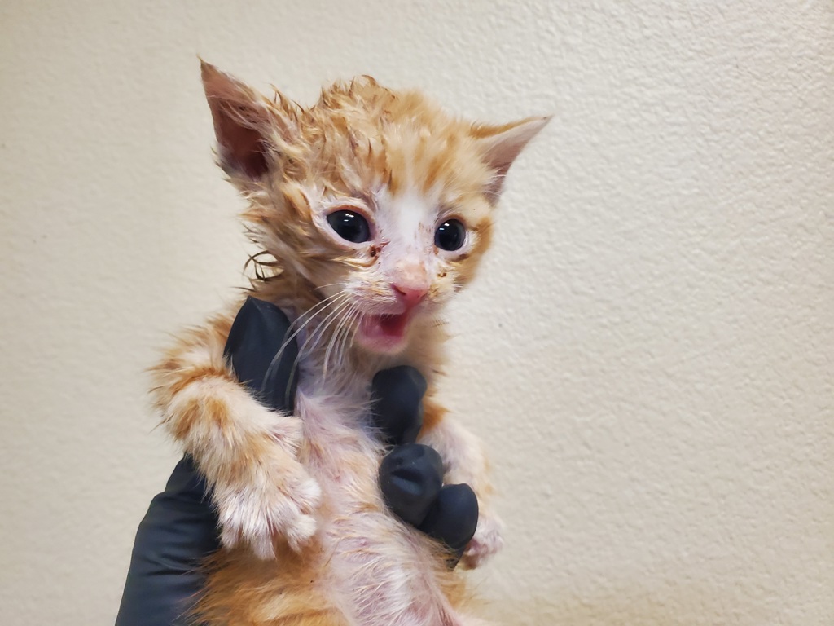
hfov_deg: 67.3
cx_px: 417
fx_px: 626
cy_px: 313
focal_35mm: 26
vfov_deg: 53.1
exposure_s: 1/60
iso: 800
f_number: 2.4
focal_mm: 4.3
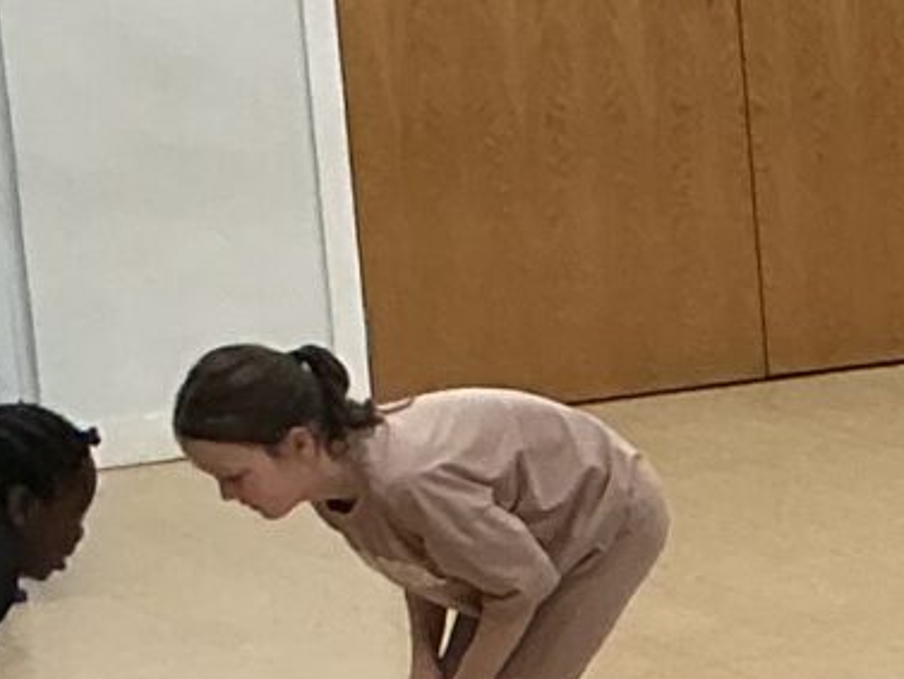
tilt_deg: -13.7
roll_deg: +1.2
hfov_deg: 8.9
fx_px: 5146
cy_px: 633
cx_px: 2288
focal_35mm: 197
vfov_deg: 7.5
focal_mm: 3
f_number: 1.8
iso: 50
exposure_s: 1/50
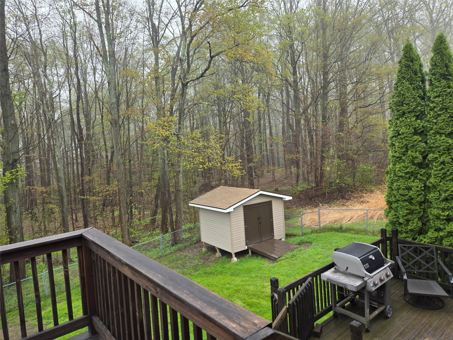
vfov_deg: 58.9
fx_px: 301
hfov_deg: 73.9
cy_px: 170
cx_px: 226
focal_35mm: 23
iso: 25
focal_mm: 5.4
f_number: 1.8
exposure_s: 1/207
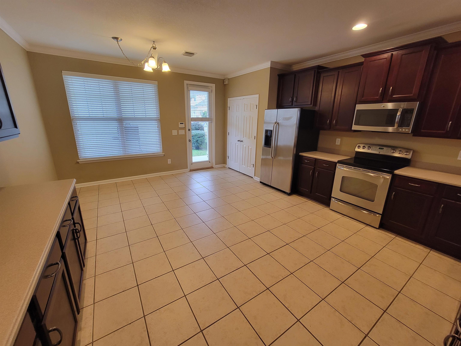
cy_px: 173
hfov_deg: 106.2
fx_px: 173
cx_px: 230
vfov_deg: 89.9
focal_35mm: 13
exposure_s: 1/60
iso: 250
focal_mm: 2.2
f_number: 2.2
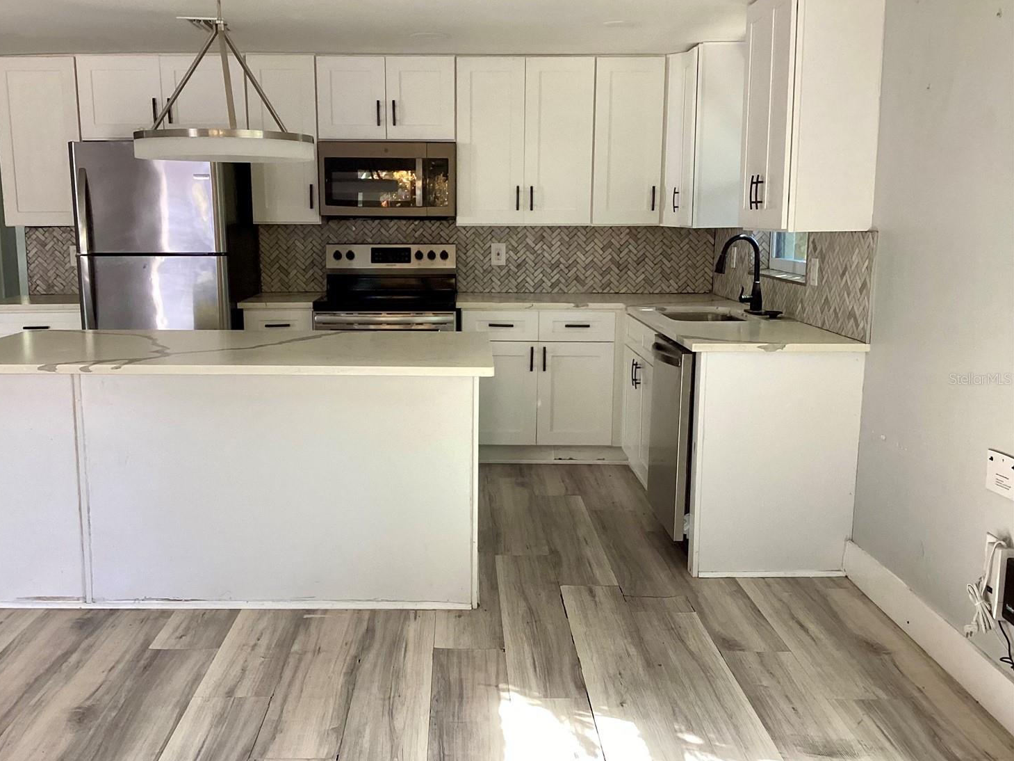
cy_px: 378
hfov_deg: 53.9
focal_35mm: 34
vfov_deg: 41.8
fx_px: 996
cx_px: 459
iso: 125
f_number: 2.4
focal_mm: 3.3
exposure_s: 1/60
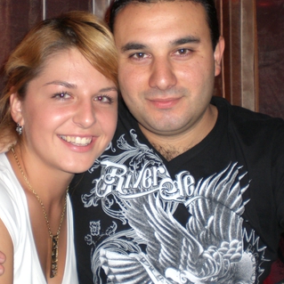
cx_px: 115
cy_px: 114
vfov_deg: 29.5
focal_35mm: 58
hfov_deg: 29.5
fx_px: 538
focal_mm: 6.3
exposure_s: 1/60
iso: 100
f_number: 3.1
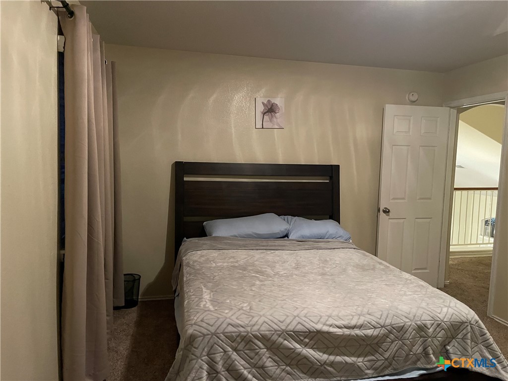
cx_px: 254
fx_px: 367
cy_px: 190
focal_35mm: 25
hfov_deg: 69.4
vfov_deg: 54.9
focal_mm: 5.1
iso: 800
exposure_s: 1/30
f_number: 1.6
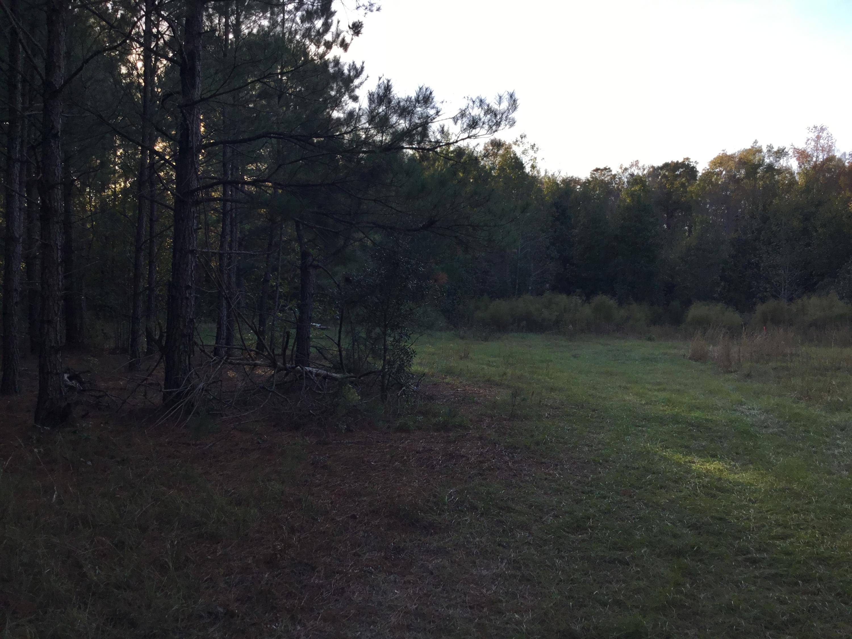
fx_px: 763
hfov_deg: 58.4
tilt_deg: -2.3
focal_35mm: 31
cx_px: 426
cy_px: 320
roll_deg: -1.4
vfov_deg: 45.4
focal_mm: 3.3
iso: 25
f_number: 2.4
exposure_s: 1/278
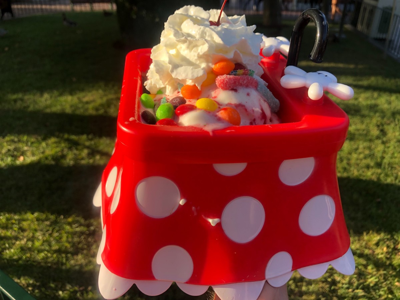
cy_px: 150
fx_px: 324
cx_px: 200
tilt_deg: -28.4
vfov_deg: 49.7
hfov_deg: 63.4
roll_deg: -0.2
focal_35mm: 28
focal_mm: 4
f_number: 1.8
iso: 20
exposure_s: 1/461
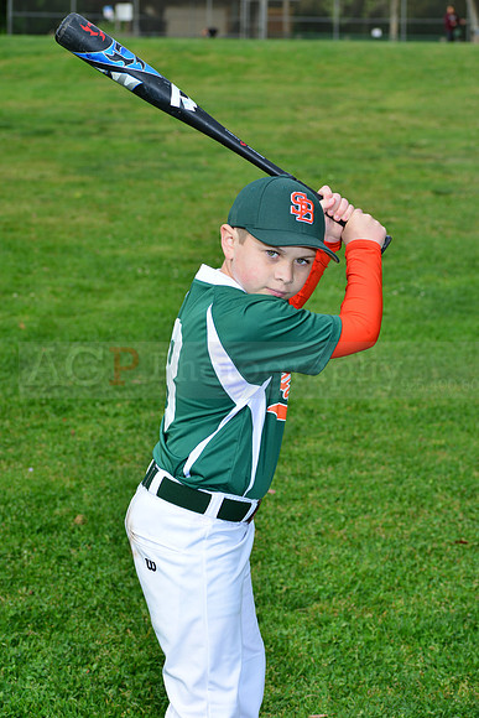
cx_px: 240
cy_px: 359
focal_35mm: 100
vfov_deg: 20.4
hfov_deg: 13.7
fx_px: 1994
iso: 200
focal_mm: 100
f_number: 10
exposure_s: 1/200
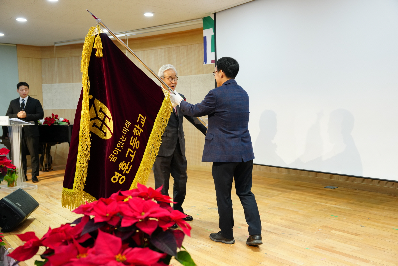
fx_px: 387
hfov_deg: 54.4
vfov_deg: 37.9
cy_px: 133
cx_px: 199
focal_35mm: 35
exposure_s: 1/160
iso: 800
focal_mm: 35
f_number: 3.5
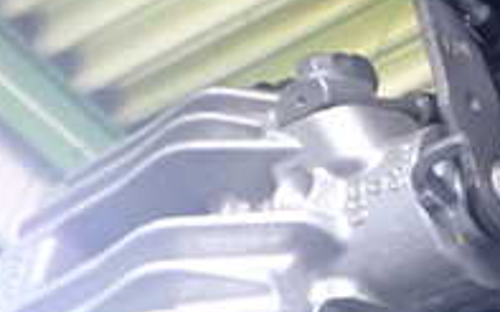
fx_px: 1321
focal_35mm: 97
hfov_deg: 19.3
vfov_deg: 13.5
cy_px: 150
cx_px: 703
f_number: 2.3
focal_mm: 5.4
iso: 1600
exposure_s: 1/60
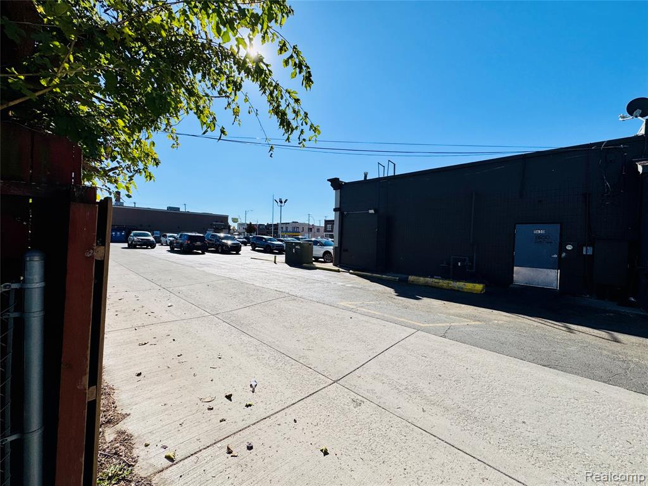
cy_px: 243
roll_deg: -1.6
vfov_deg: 85.7
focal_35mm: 14
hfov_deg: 102.1
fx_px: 262
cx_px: 324
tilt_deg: -0.1
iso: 50
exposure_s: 1/3717
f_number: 2.2
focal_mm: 2.22
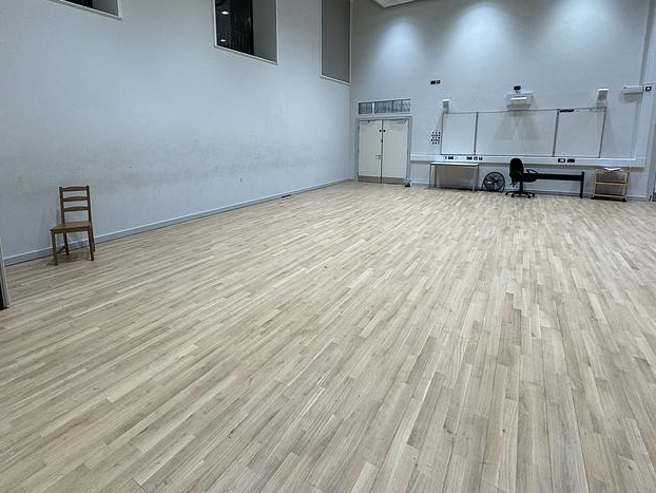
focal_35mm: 18
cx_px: 301
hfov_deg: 87.5
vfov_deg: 70.6
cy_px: 189
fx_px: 341
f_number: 2.2
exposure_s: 1/99
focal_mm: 2.22
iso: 125
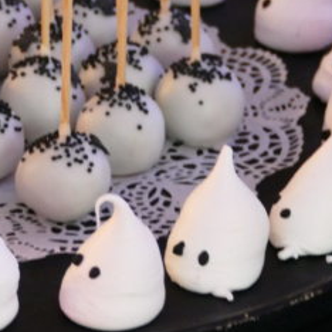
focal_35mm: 346
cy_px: 285
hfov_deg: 5.1
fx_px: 3754
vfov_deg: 5.1
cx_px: 273
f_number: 3.9
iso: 2000
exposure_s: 1/5
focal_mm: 49.07
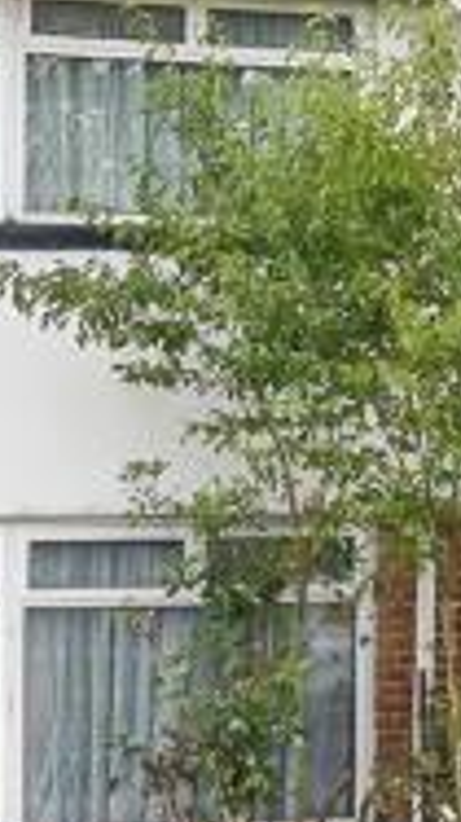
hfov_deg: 7.0
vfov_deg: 12.5
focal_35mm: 172
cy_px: 490
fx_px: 3743
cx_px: 198
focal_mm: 20
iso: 100
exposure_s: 1/25
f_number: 11
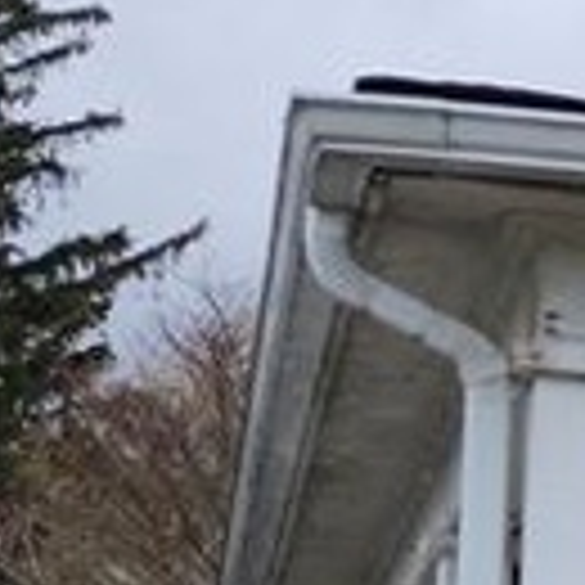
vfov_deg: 11.0
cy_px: 716
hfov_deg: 8.2
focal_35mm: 156
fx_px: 2983
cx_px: 2120
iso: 25
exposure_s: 1/1756
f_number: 1.8
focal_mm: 5.54
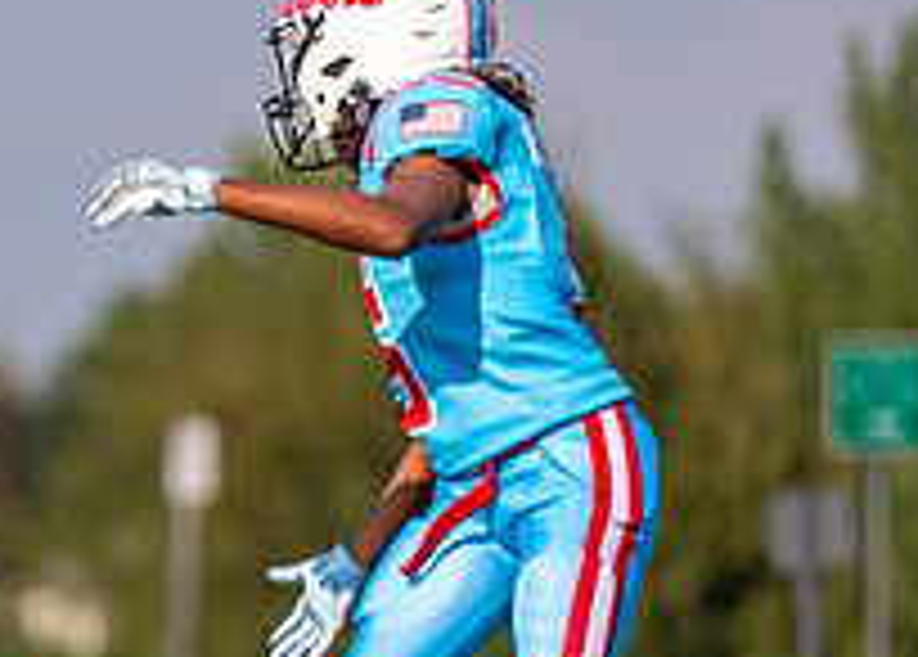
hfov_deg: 3.0
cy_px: 480
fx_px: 17715
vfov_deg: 2.1
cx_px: -110
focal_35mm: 679
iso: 160
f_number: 2.8
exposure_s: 1/5000
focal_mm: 200
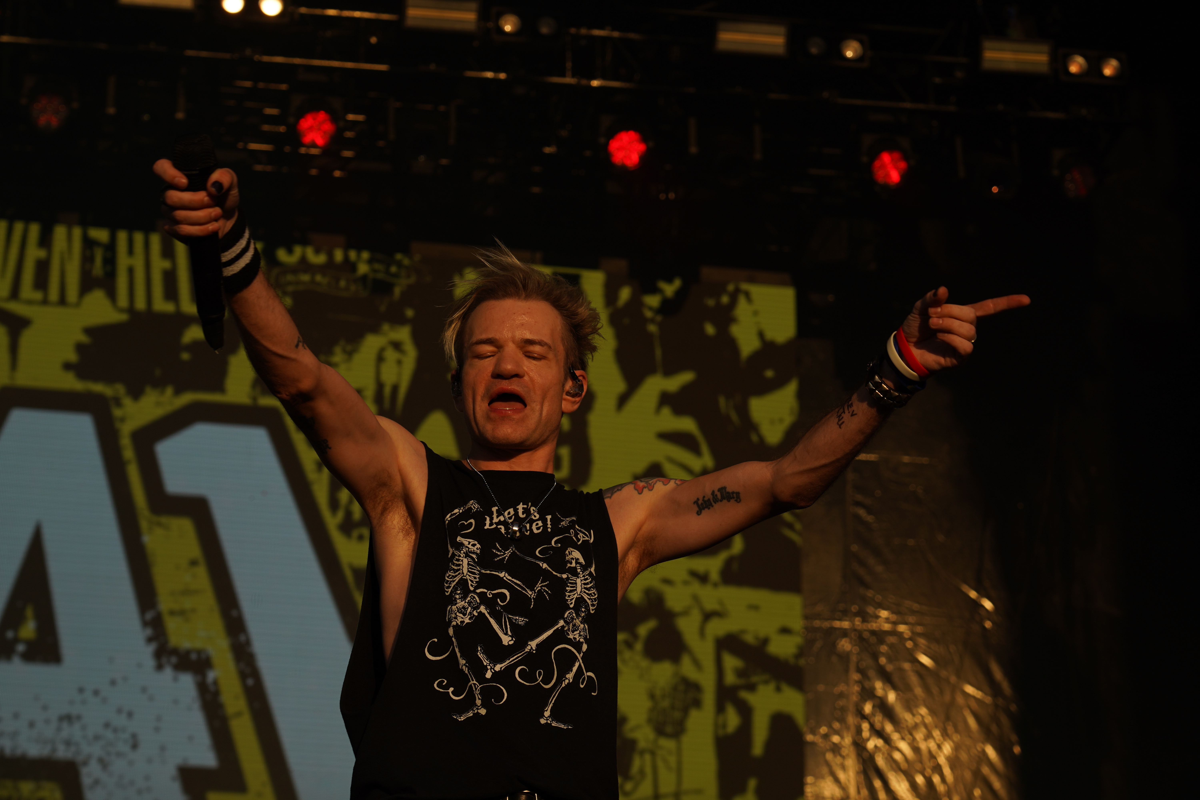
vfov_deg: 14.0
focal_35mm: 98
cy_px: 400
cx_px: 600
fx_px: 3266
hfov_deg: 20.8
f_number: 8
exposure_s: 1/640
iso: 100
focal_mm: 98
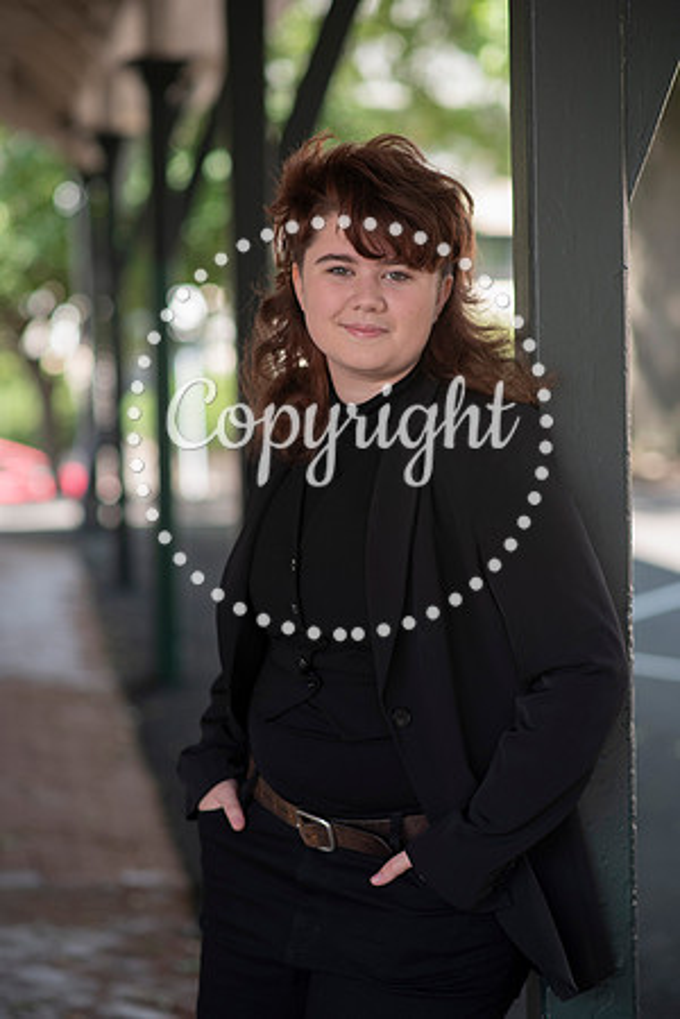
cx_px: 340
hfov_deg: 16.1
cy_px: 510
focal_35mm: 85
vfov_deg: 23.9
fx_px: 2408
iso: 200
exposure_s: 1/320
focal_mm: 85
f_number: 2.5
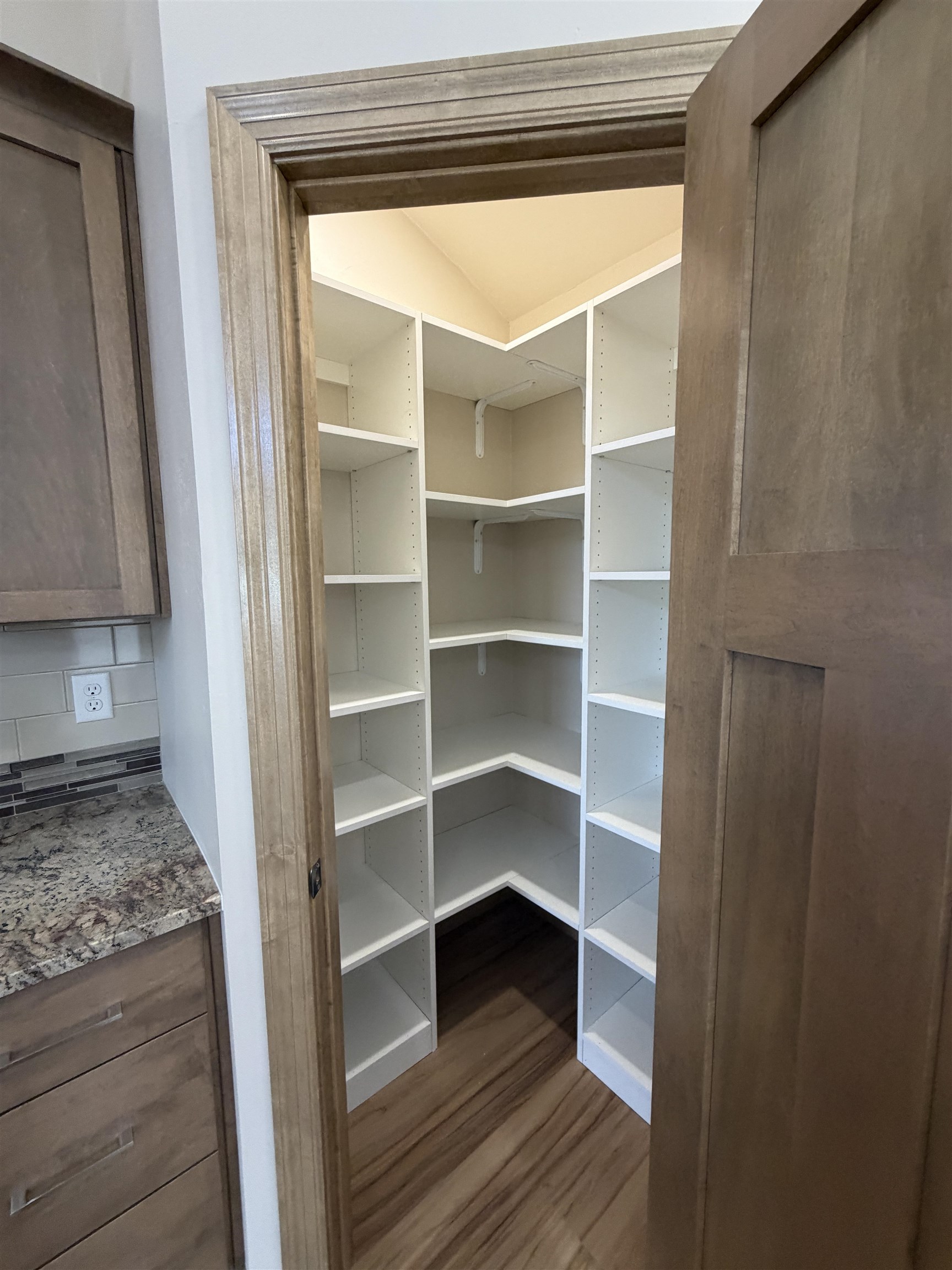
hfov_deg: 85.7
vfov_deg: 102.1
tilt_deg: -5.6
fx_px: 513
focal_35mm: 14
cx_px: 476
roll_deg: +0.3
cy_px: 635
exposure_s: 1/120
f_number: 2.2
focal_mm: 2.22
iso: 320
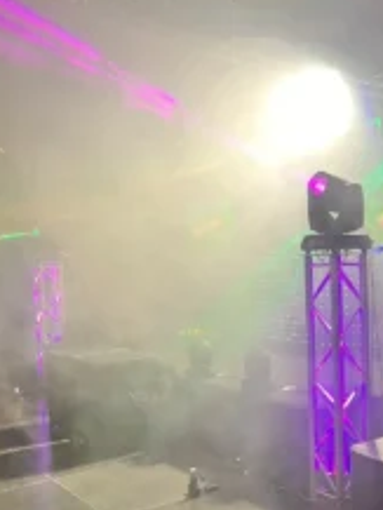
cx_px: 301
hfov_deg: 29.7
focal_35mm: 48
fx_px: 707
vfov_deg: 39.6
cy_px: 268
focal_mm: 5.7
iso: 125
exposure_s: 1/60
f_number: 1.5
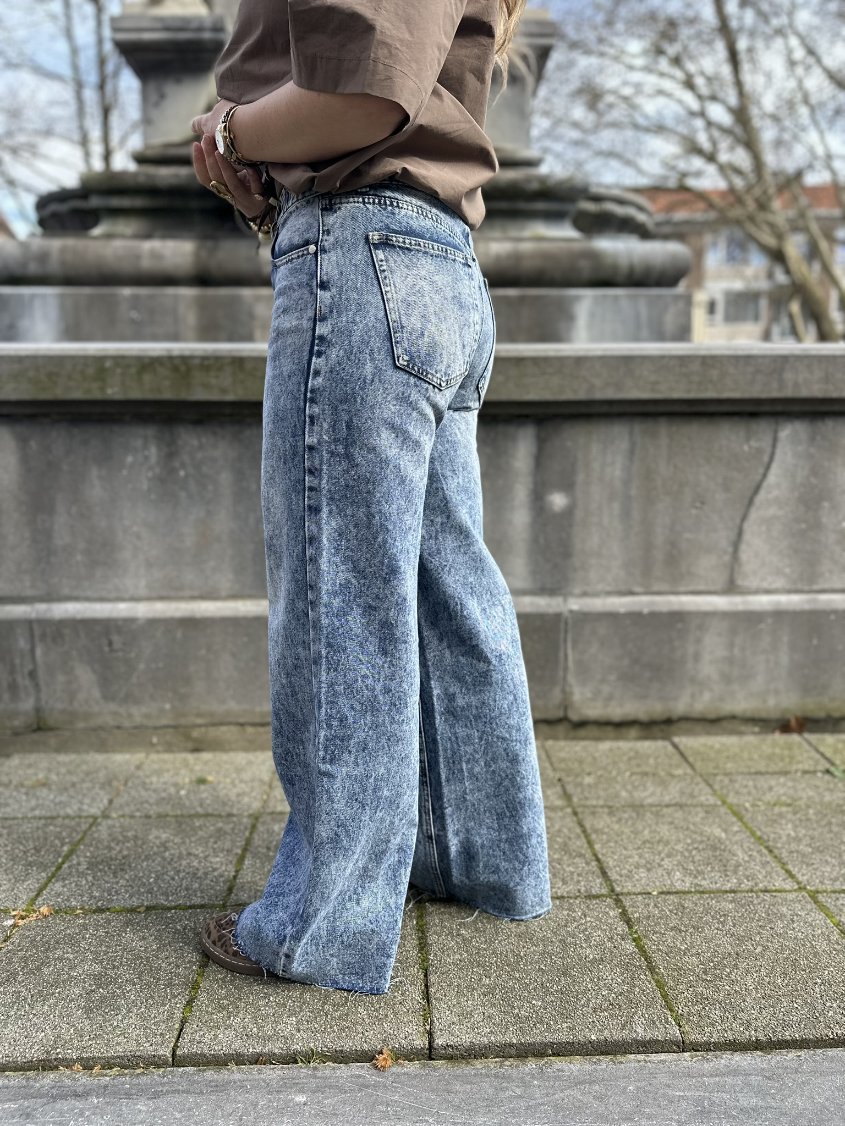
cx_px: 422
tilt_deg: -6.1
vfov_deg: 71.6
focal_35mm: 24
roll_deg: -0.8
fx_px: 781
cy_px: 563
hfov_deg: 56.8
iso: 80
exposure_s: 1/1072
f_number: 1.78
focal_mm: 6.86
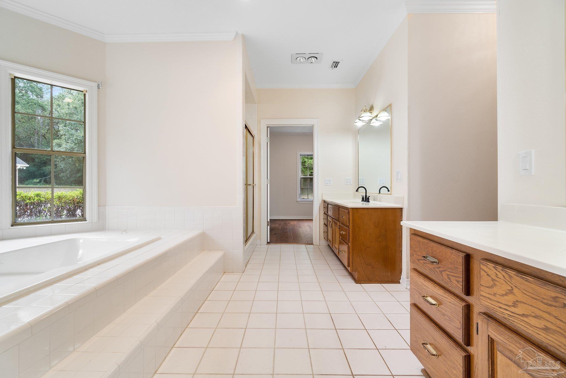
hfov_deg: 100.4
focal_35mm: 15
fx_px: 236
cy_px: 189
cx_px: 283
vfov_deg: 77.3
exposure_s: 1/4
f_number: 8
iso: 400
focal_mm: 10
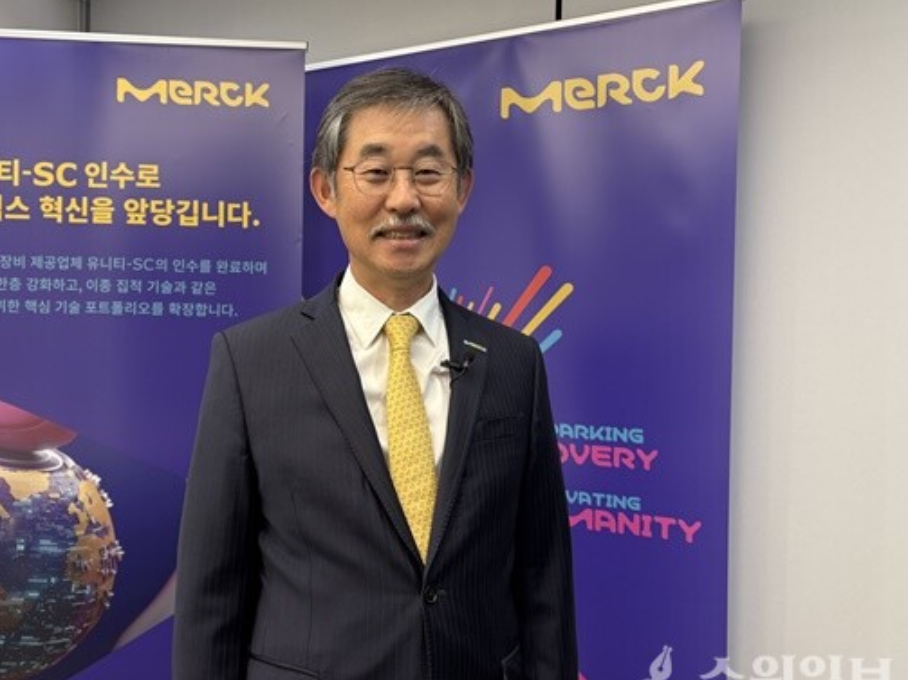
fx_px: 813
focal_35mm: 31
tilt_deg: +0.4
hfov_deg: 58.1
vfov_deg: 45.4
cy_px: 337
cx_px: 381
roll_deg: -1.7
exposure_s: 1/60
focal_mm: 5.96
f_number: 1.6
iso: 80
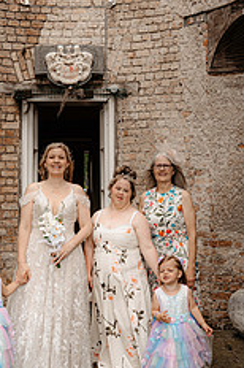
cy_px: 117
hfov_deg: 19.9
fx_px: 693
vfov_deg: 29.5
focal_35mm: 68
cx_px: 89
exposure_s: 1/320
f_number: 5
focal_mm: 35
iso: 200
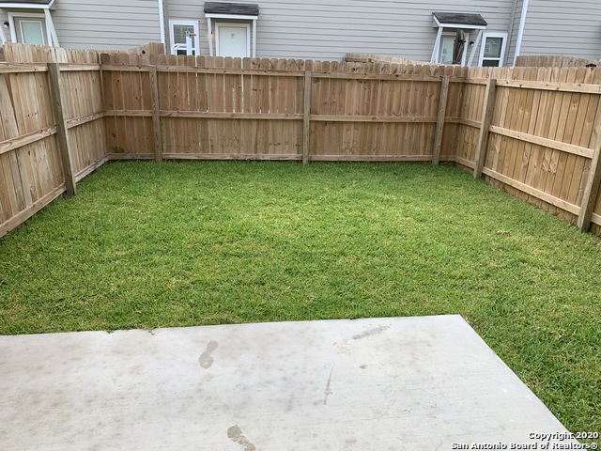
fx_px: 451
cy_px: 226
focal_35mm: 26
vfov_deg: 53.1
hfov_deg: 67.3
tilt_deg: -17.9
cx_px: 300
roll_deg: -1.8
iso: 25
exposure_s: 1/282
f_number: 1.8
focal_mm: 4.25
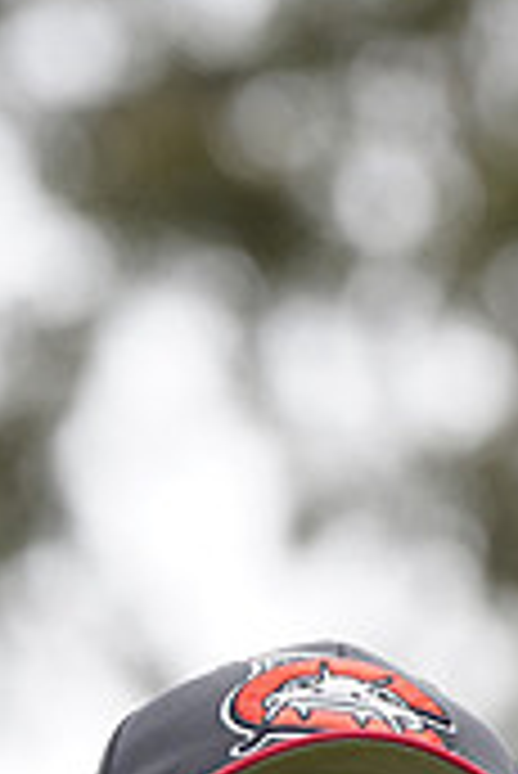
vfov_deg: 3.2
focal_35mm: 634
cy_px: 1238
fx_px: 13655
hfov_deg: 2.2
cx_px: 322
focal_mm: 188
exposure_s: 1/250
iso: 100
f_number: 5.6
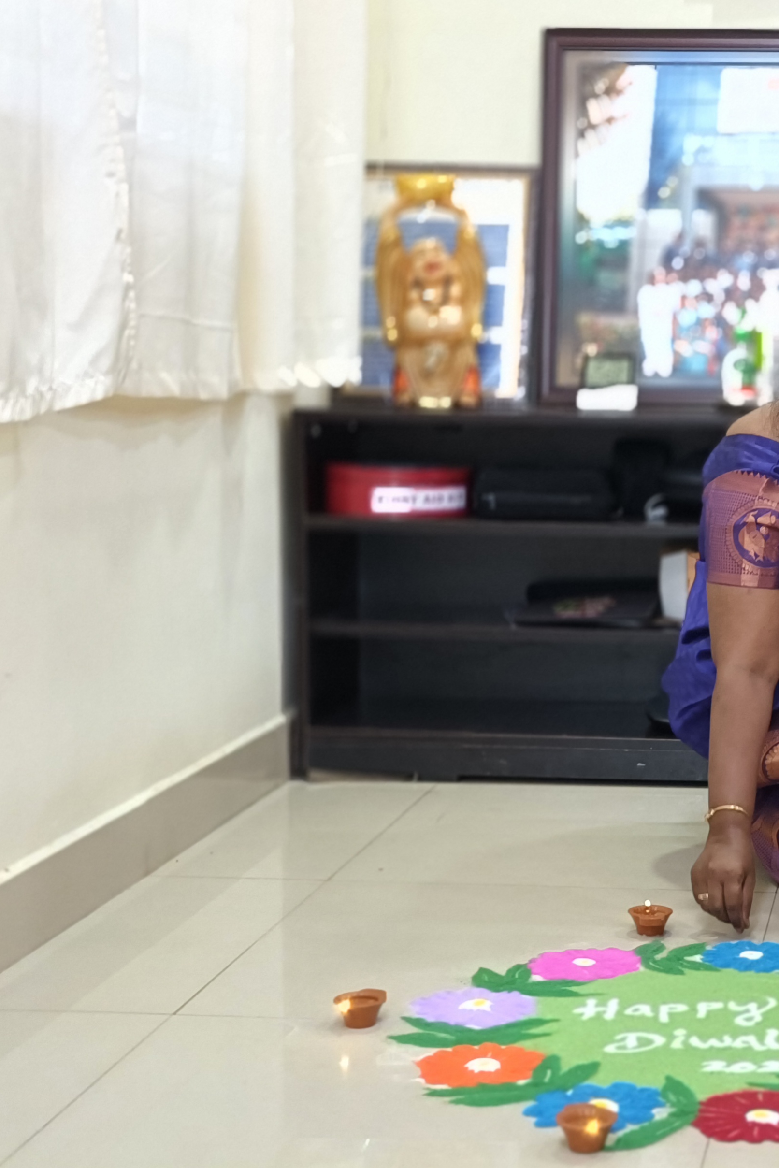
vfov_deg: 30.5
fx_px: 2141
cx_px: 761
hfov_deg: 20.0
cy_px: 582
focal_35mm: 66
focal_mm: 7.08
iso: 800
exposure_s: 1/50
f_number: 4.5
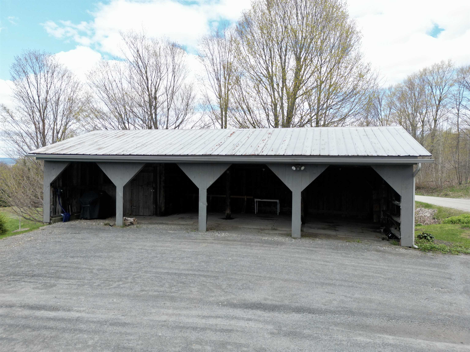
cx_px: 235
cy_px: 176
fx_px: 326
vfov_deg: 56.8
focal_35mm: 24
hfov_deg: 71.6
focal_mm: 6.72
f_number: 1.7
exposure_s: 1/1500
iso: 200
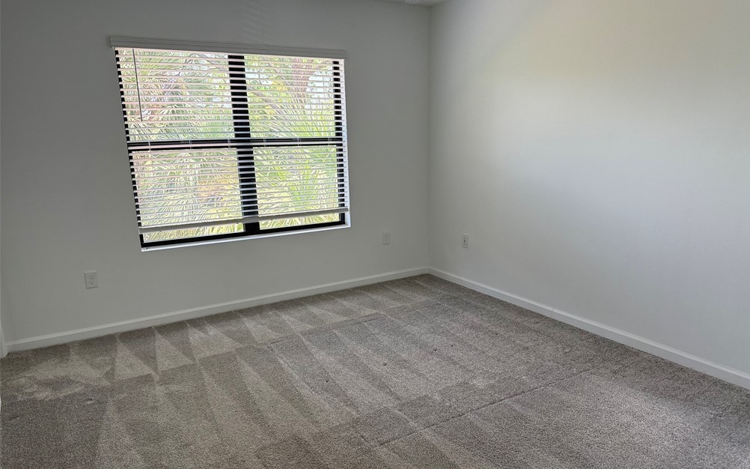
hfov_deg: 70.4
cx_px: 382
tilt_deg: -13.4
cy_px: 264
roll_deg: +0.8
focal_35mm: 26
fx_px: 531
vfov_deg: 47.5
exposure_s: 1/191
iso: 160
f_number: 1.78
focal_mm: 6.76
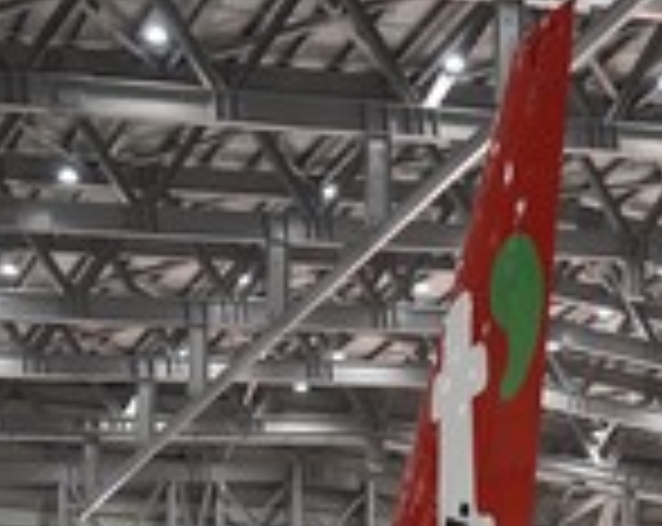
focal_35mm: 89
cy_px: 677
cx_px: 473
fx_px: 1740
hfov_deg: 21.4
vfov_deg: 16.3
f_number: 4
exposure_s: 1/160
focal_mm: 24
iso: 1000
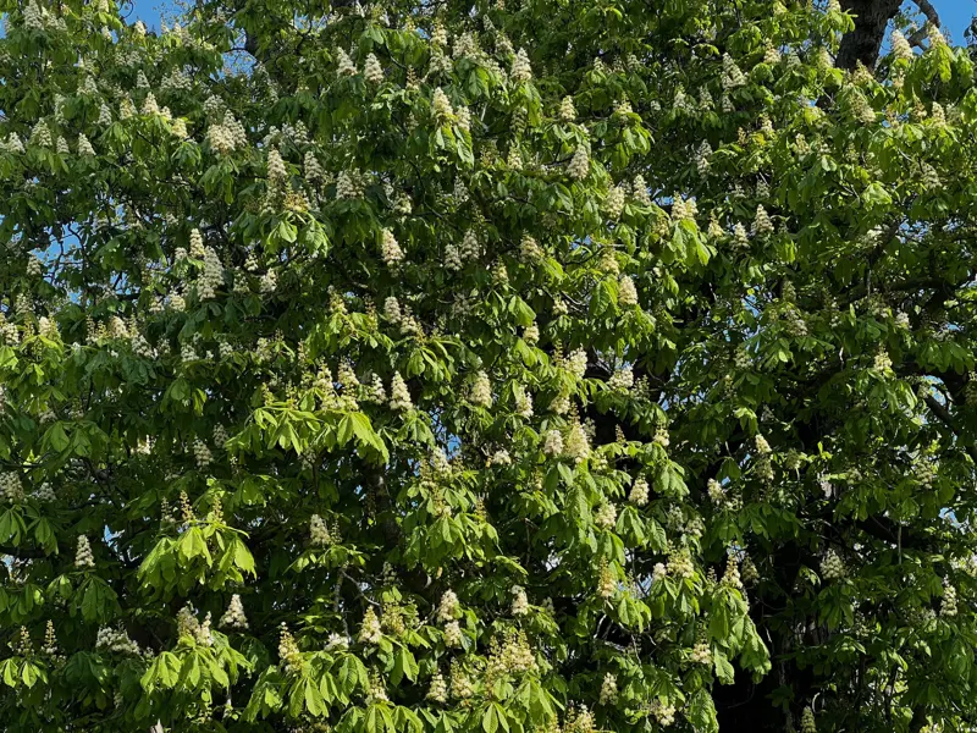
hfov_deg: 25.3
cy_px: 366
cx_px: 488
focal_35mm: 77
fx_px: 2173
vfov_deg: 19.1
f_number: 2.8
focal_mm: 9
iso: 32
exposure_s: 1/232
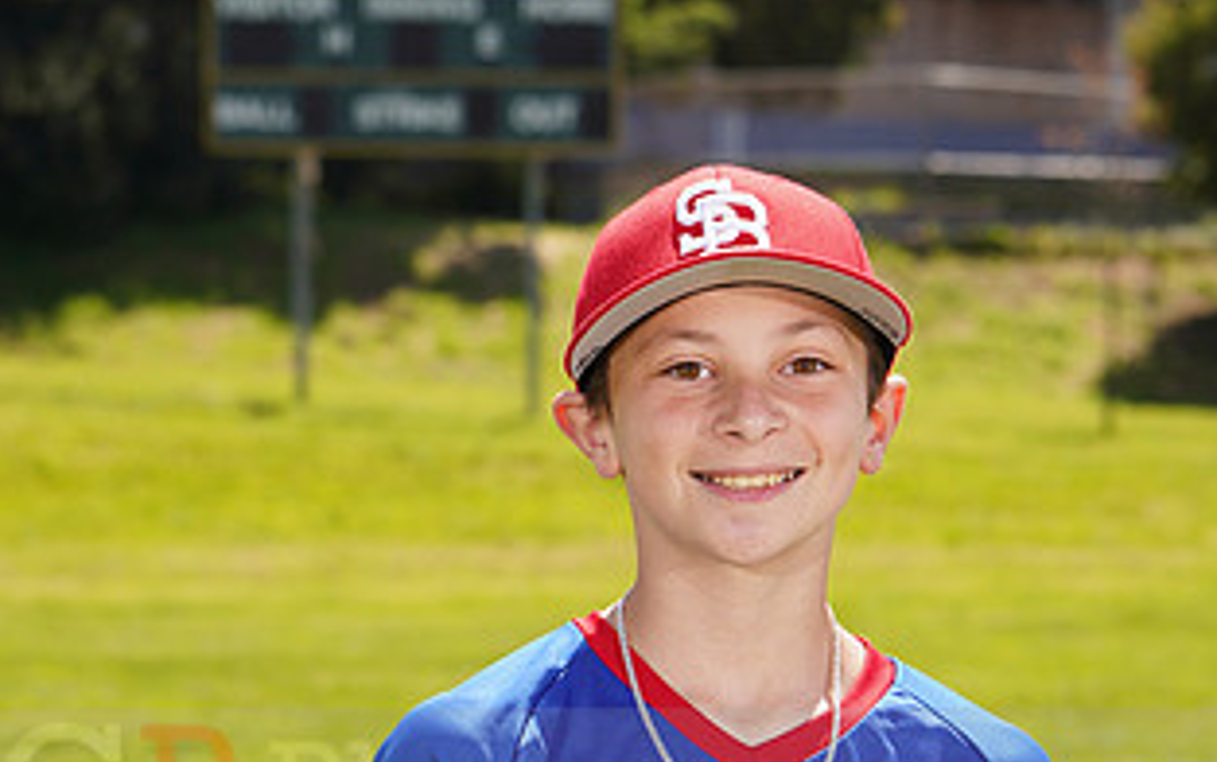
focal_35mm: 189
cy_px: 762
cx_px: 550
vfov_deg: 6.9
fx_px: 6272
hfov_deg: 11.1
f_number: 9
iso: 100
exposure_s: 1/160
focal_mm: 100
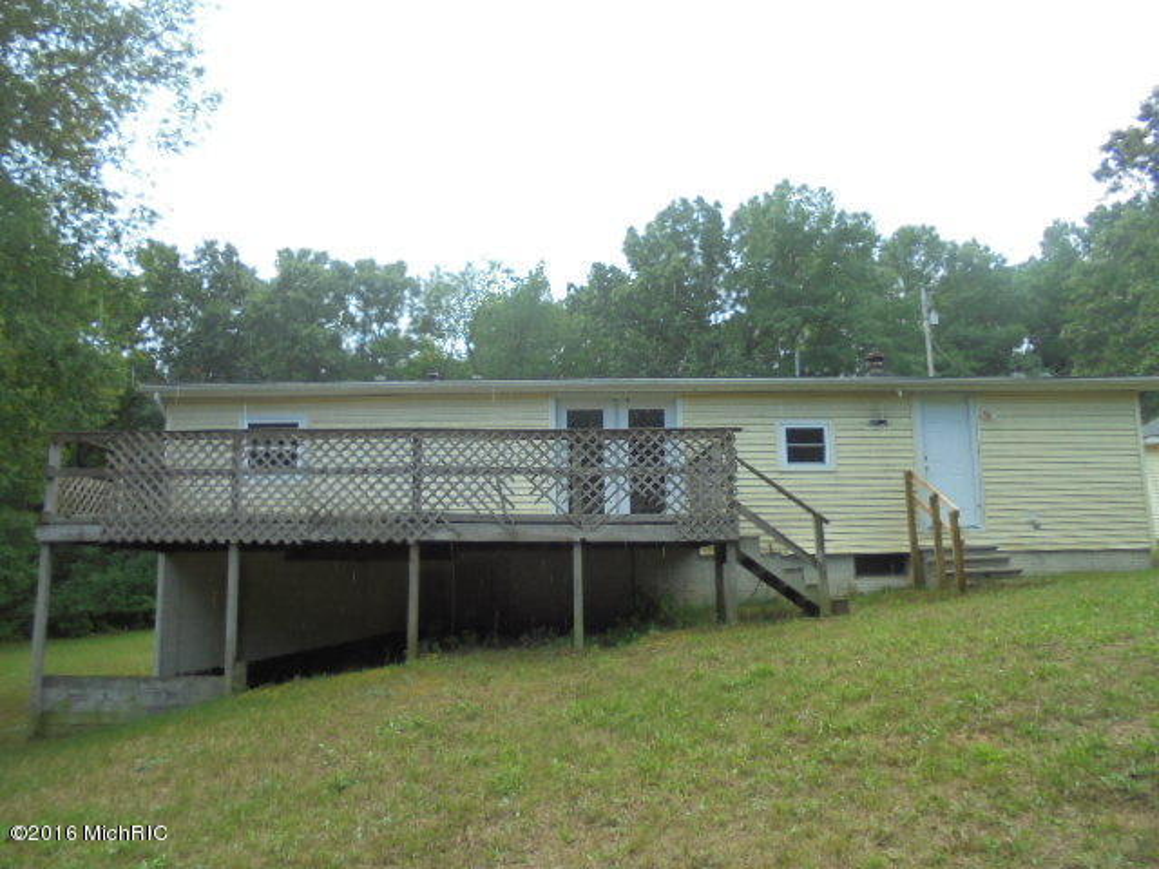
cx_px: 580
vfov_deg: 53.1
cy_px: 434
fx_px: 871
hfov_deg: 67.3
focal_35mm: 26
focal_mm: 4.6
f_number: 3.5
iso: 100
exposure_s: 1/320
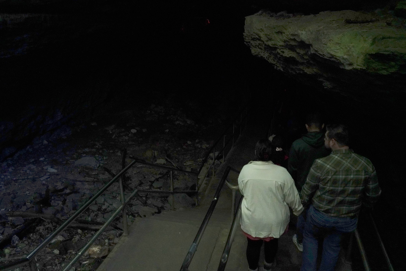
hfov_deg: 65.5
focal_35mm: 28
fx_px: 316
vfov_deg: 46.4
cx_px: 203
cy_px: 136
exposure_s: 1/100
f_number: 8
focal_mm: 28
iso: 6400
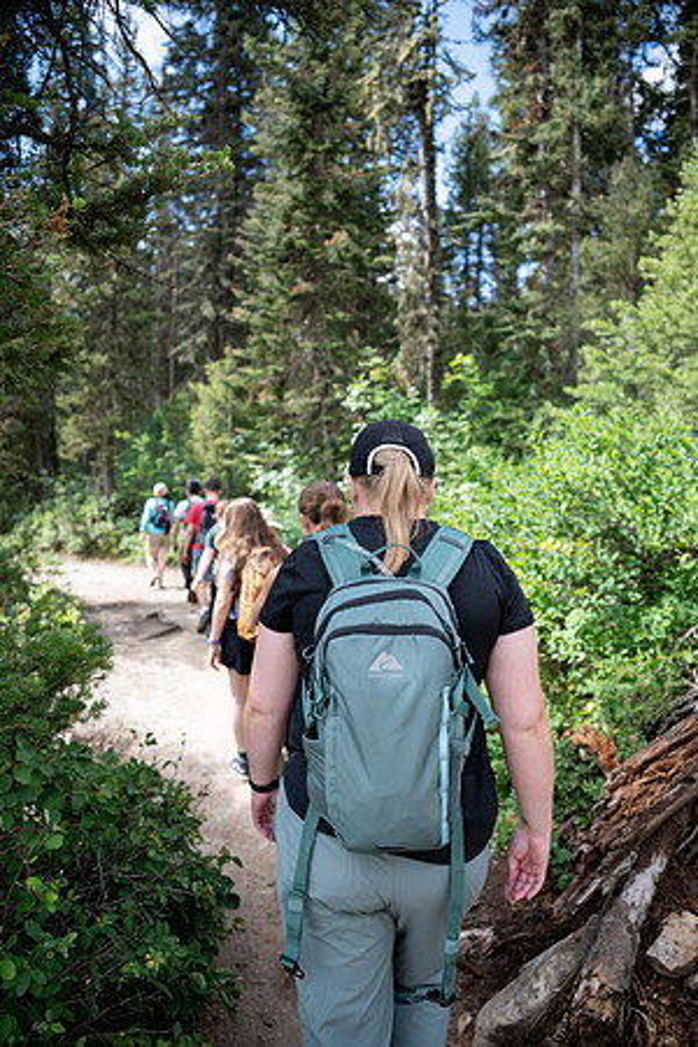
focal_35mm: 24
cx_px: 349
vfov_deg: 73.7
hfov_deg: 53.1
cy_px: 524
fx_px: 698
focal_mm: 24
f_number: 3.2
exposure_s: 1/1000
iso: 220
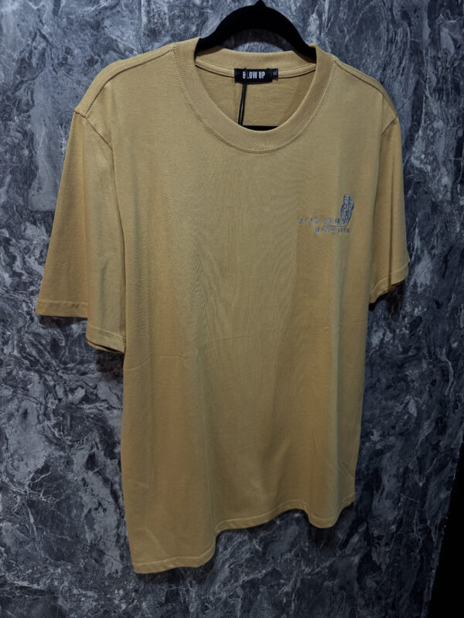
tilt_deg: -19.8
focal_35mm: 24
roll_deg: +0.9
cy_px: 309
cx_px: 232
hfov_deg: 56.8
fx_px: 429
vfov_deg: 71.6
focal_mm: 6.76
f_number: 1.78
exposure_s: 1/60
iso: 125
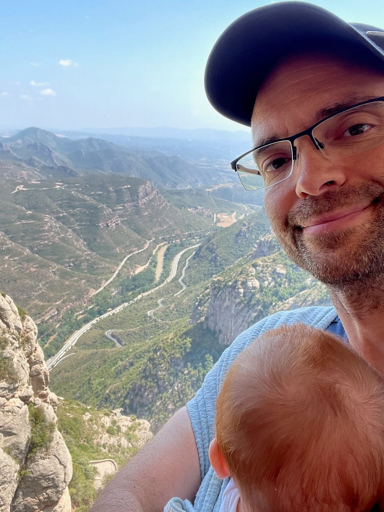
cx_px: 192
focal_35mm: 30
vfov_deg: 60.0
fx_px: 444
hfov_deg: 46.8
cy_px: 256
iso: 25
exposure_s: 1/133
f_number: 2.2
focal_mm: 2.71
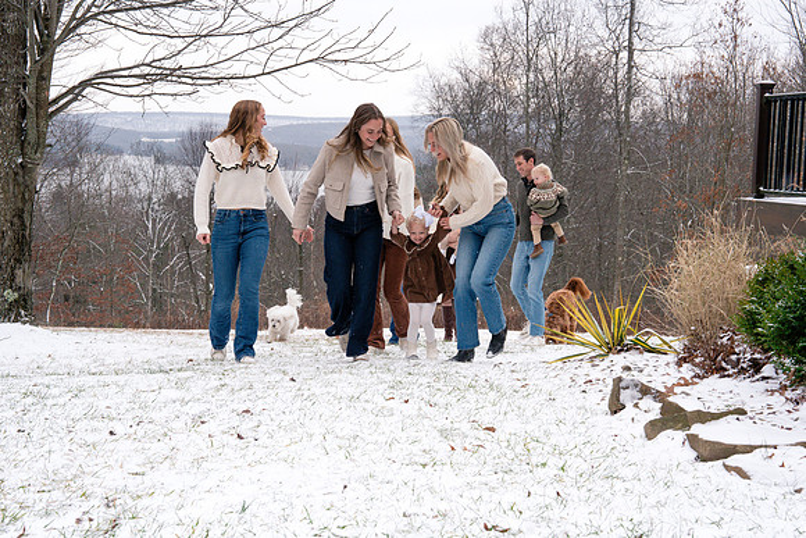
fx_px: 1568
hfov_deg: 28.8
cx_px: 403
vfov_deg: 19.5
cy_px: 269
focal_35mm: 70
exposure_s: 1/250
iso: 800
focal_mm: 70
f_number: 13
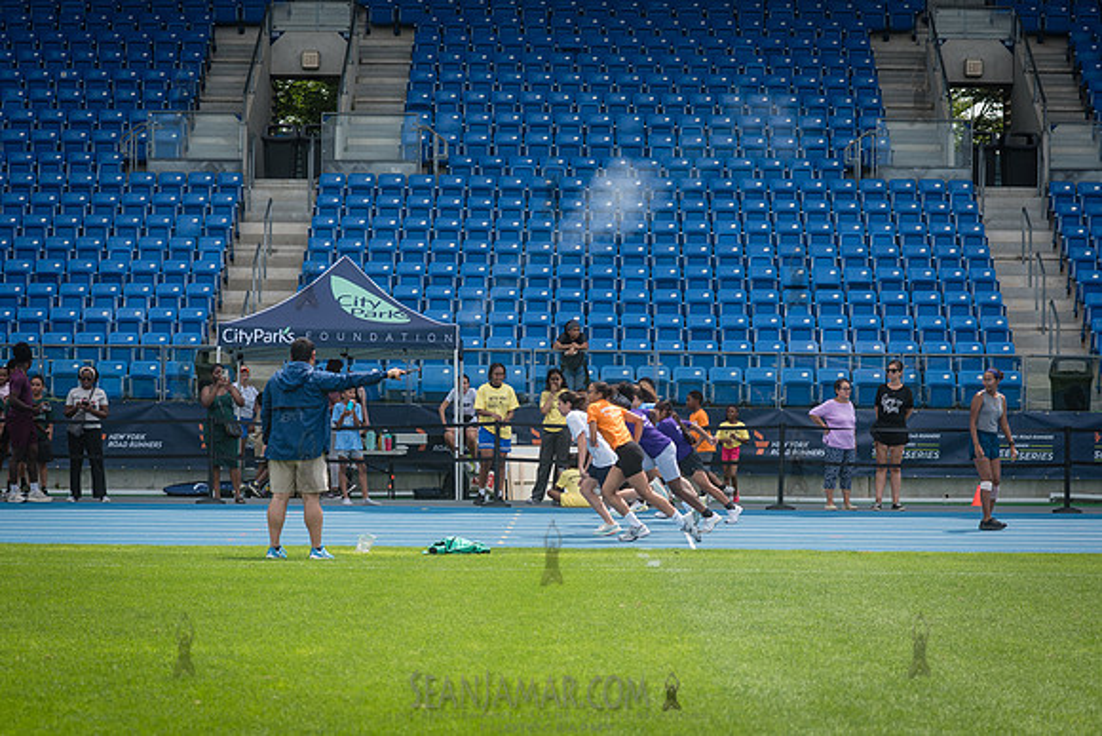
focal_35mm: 115
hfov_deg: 17.7
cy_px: 487
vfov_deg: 11.9
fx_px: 3531
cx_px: 624
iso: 160
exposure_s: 1/640
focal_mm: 86
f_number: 5
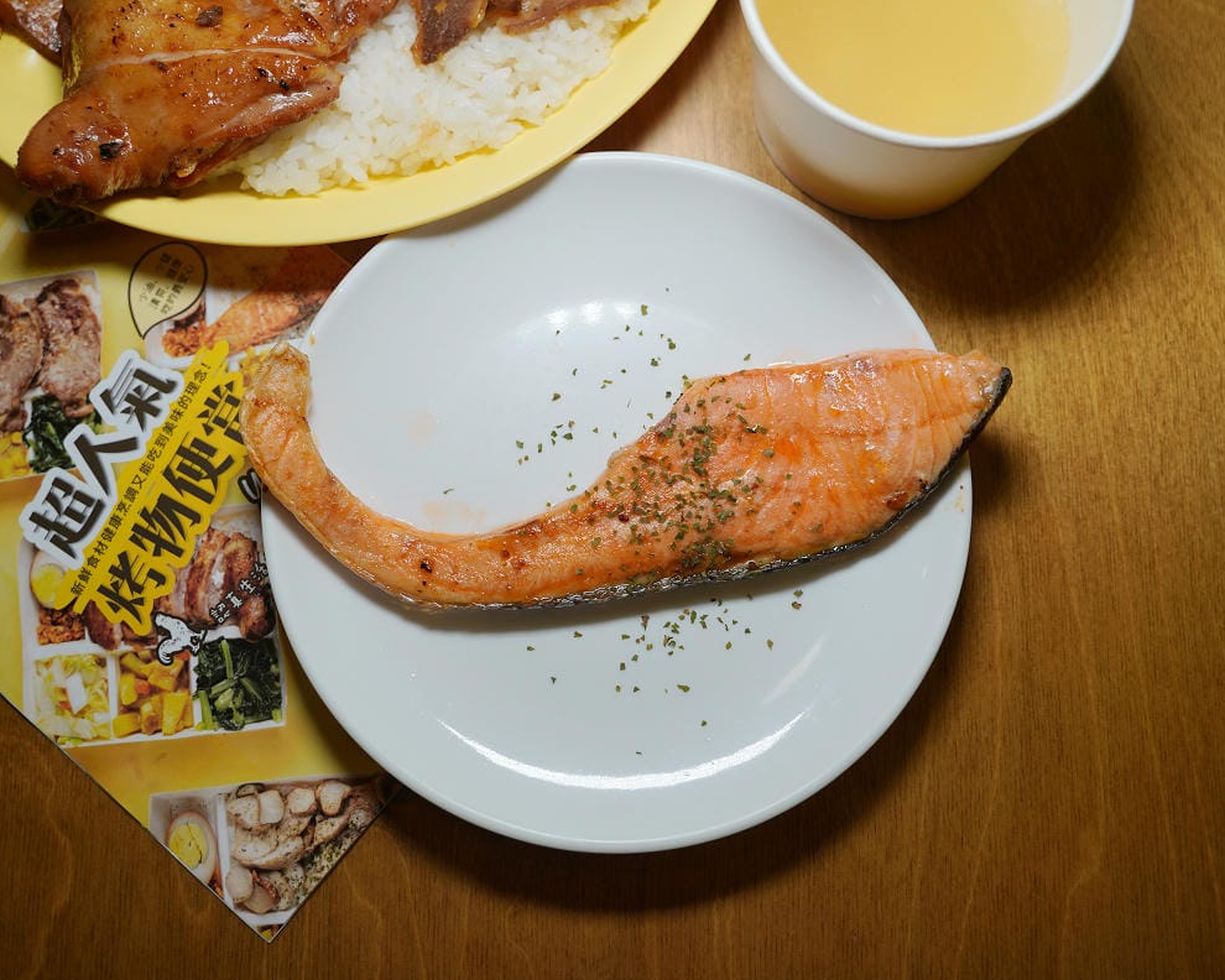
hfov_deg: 54.2
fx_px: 1196
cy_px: 492
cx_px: 585
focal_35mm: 33
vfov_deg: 44.5
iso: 100
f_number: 4
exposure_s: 1/60
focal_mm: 29
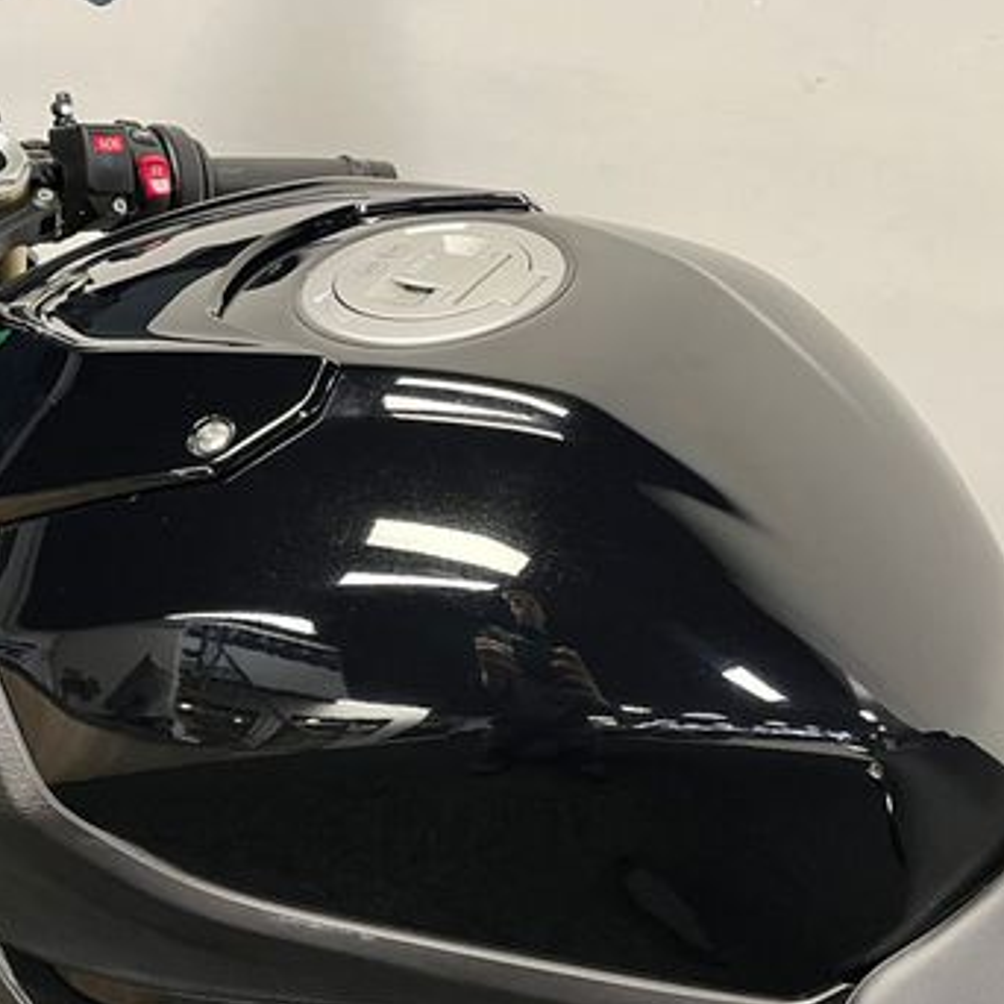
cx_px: 464
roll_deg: +0.9
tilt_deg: -34.0
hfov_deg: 39.1
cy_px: 587
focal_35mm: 43
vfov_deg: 39.1
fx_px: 1411
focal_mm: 5.1
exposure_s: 1/50
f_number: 1.6
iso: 160
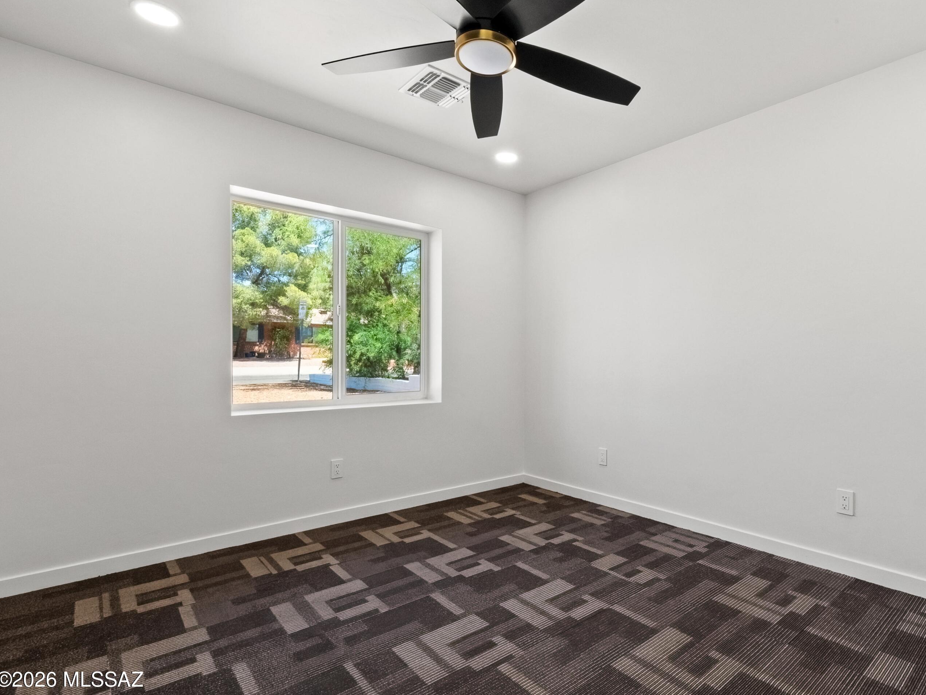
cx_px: 540
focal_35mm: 17
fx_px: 455
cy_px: 349
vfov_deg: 74.7
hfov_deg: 90.2
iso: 800
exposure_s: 1/4
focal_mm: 10
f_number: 22
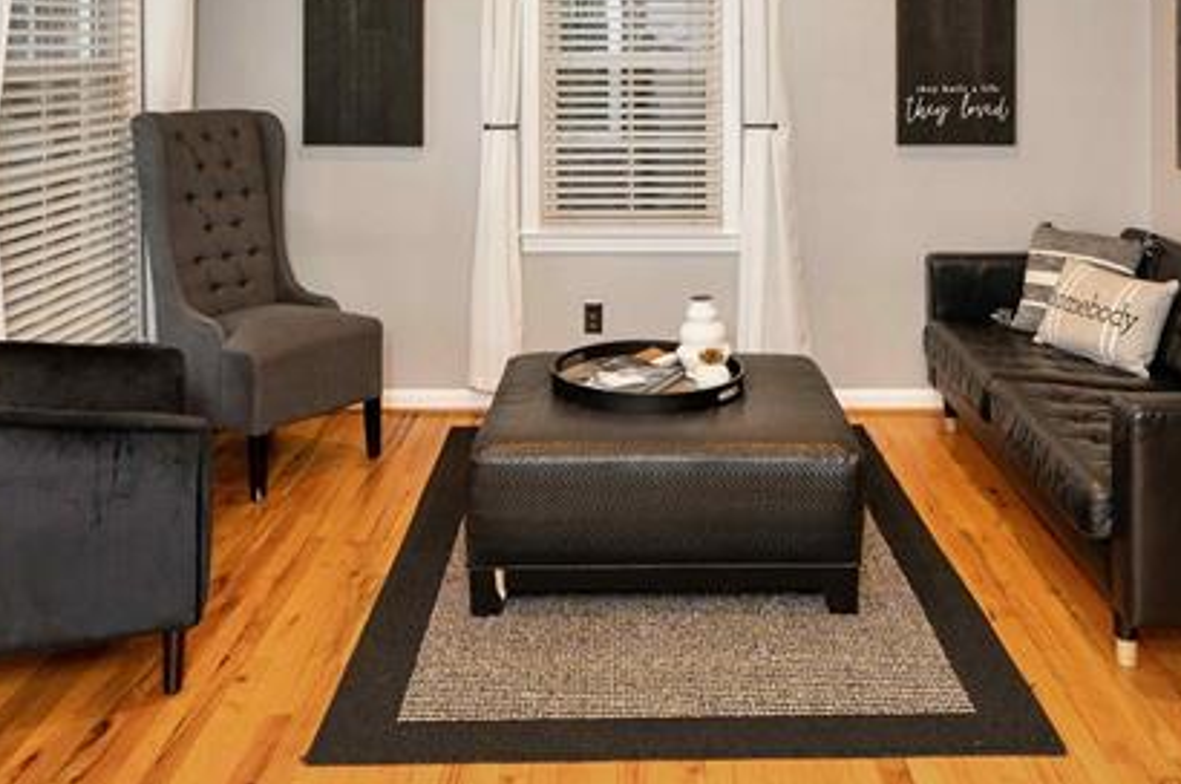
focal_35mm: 35
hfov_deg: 54.4
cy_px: 223
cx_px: 521
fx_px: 1146
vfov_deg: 37.1
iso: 500
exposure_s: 1/60
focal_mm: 14
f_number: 4
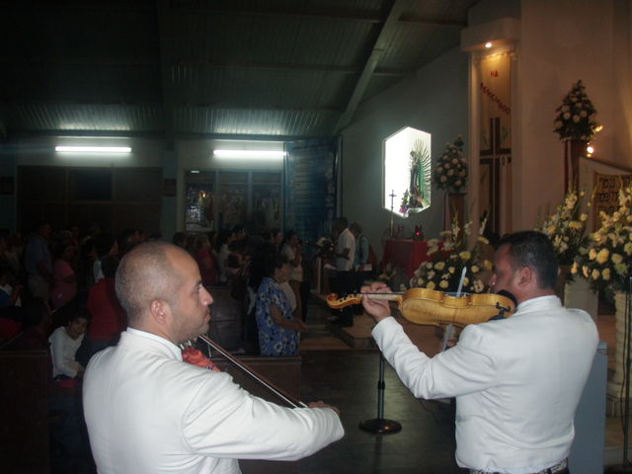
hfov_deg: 49.0
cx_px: 316
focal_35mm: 38
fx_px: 694
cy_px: 237
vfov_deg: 37.7
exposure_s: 1/30
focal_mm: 6.7
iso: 160
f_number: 3.5
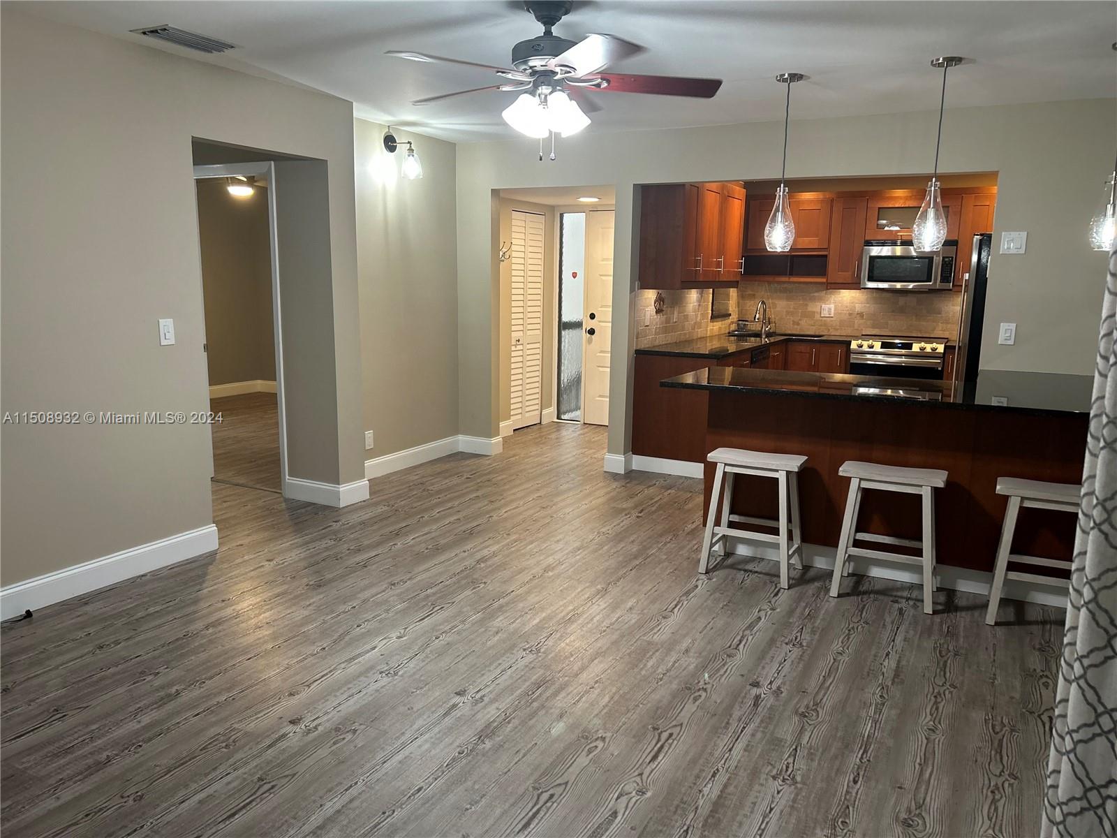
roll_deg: -0.5
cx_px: 558
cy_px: 419
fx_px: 839
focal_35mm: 26
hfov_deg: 67.3
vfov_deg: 53.1
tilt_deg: -9.7
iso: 160
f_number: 1.5
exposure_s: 1/60
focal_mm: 5.7
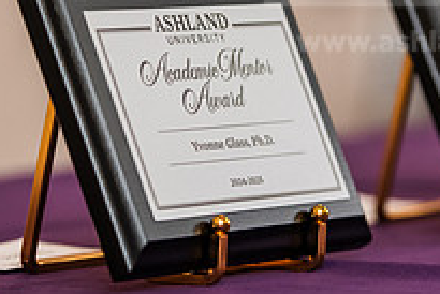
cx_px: 200
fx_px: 4012
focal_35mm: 328
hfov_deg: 6.3
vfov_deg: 4.2
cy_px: 87
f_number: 3.2
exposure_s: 1/200
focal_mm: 116
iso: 1250
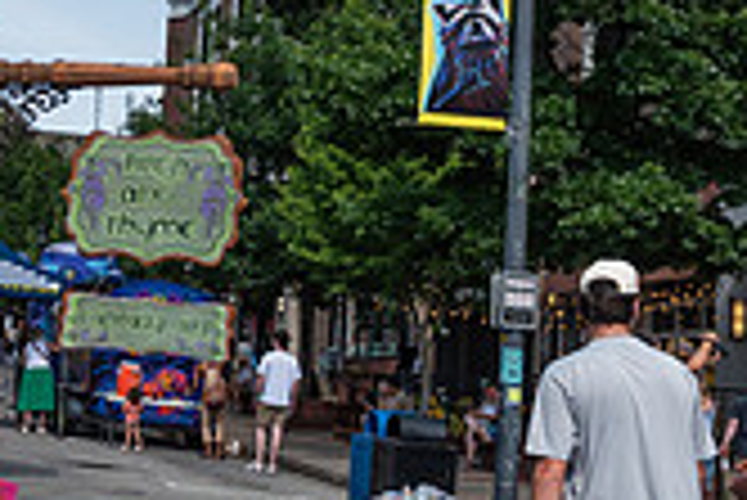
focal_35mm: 84
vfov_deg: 16.3
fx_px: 1744
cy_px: 173
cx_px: -94
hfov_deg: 22.7
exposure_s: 1/1600
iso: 200
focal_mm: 24
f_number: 5
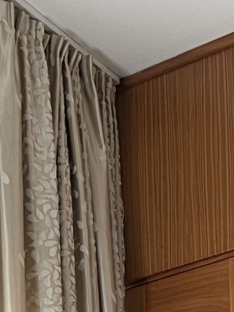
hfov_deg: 8.8
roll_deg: +2.7
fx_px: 1371
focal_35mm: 152
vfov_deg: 11.8
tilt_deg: +4.5
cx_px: 584
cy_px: 594
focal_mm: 5.1
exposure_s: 1/50
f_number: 1.6
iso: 125
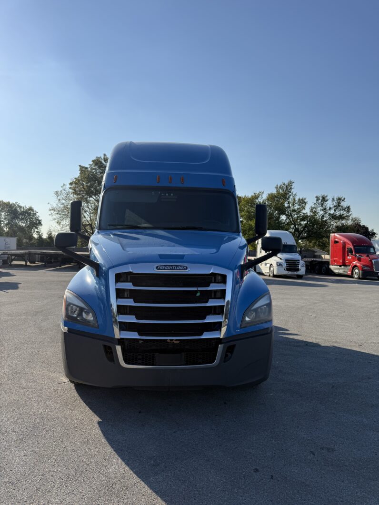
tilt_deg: +0.6
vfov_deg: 71.6
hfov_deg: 56.8
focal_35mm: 24
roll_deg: -1.7
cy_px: 252
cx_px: 190
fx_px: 350
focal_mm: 6.76
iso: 80
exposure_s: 1/5319
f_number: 1.78
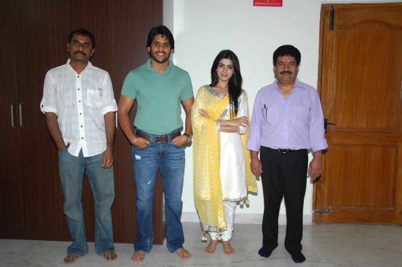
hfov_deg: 57.3
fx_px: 368
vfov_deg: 39.9
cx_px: 201
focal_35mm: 33
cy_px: 134
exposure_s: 1/100
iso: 400
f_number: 5.6
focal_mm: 22
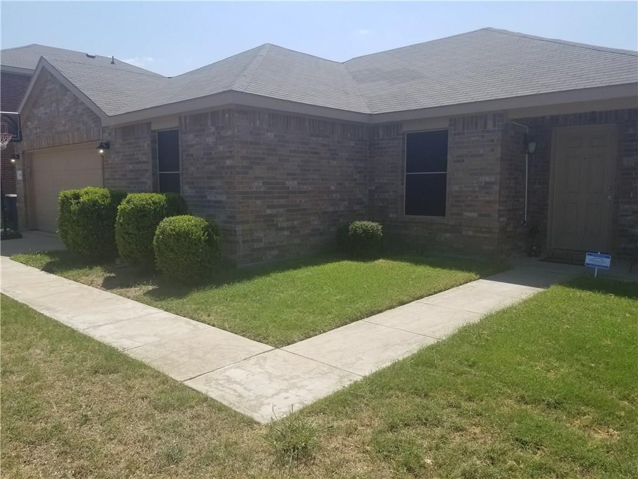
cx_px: 319
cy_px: 240
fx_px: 479
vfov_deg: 53.1
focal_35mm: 26
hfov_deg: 67.3
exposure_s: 1/2408
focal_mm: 4.3
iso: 50
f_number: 1.7
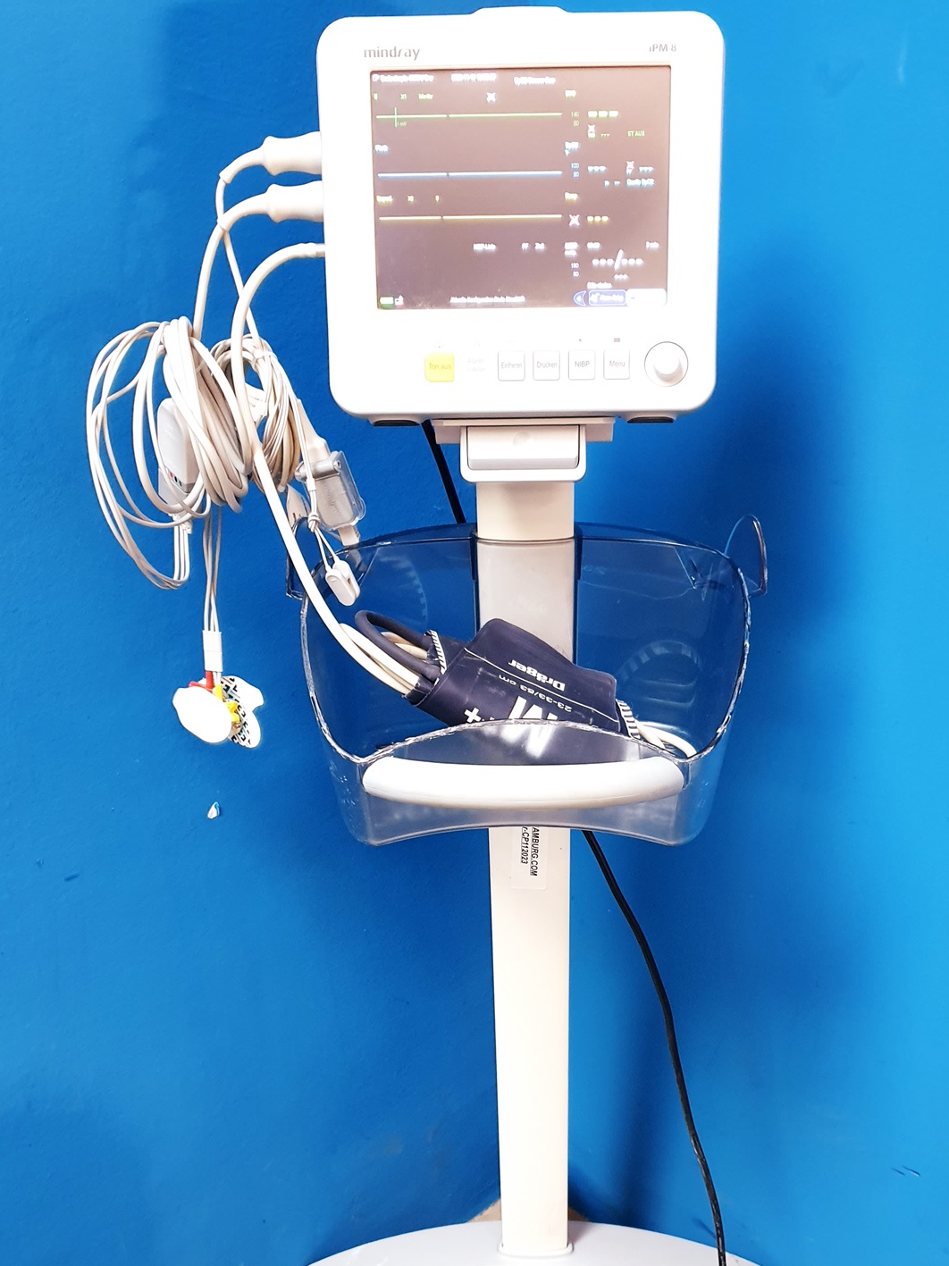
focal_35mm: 37
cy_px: 822
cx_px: 513
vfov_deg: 49.5
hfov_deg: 38.6
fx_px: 1353
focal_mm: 4.3
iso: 250
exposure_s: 1/50
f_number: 1.5
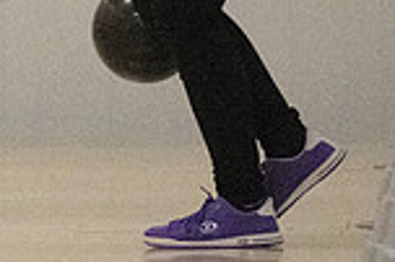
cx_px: 153
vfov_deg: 2.0
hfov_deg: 3.0
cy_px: -163
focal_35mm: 699
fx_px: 7661
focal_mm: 122
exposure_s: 1/1250
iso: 10000
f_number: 4
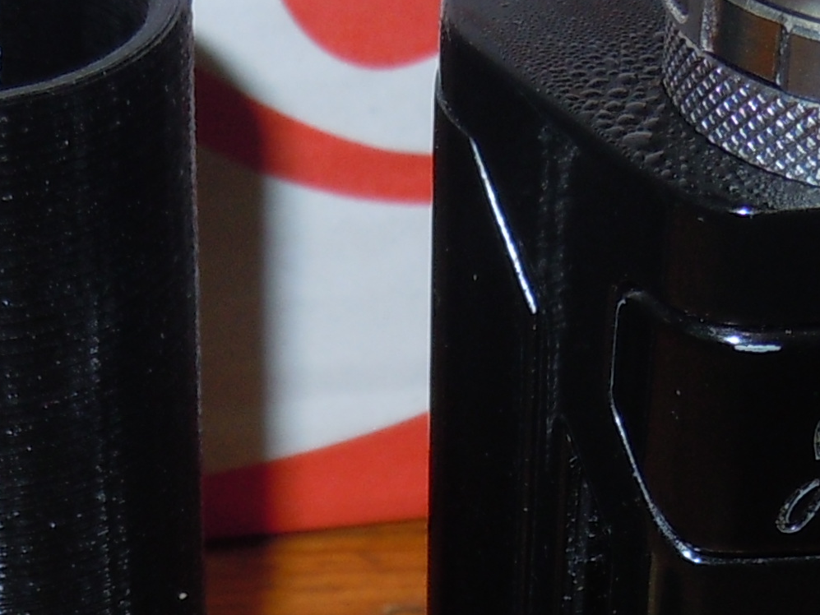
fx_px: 3080
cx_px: 231
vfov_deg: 11.2
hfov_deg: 15.1
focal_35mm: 130
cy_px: 735
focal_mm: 5.4
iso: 100
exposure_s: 1/30
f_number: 3.5
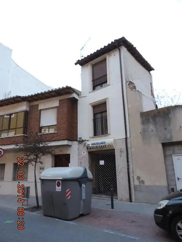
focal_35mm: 24
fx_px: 168
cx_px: 91
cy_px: 121
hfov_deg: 56.8
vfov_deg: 71.6
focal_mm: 4.3
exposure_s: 1/25
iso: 400
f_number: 3
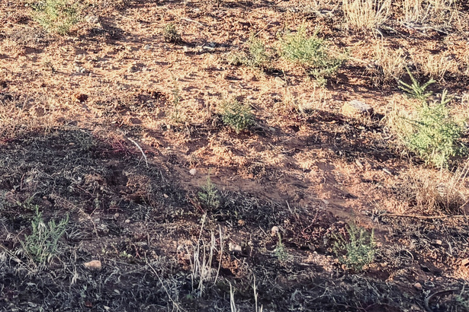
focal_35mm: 90
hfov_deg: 19.7
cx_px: -227
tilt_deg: -4.8
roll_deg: -1.8
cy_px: -171
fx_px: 1172
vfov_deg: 14.1
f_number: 1.6
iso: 50
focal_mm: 5.96
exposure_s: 1/1205
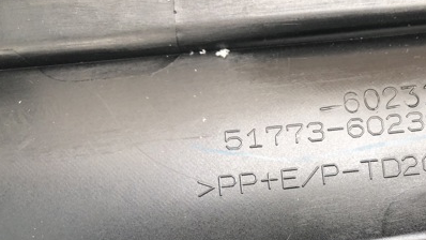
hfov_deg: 40.4
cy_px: 183
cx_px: 338
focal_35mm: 49
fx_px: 554
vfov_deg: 24.2
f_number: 1.8
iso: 40
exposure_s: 1/24
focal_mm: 3.99
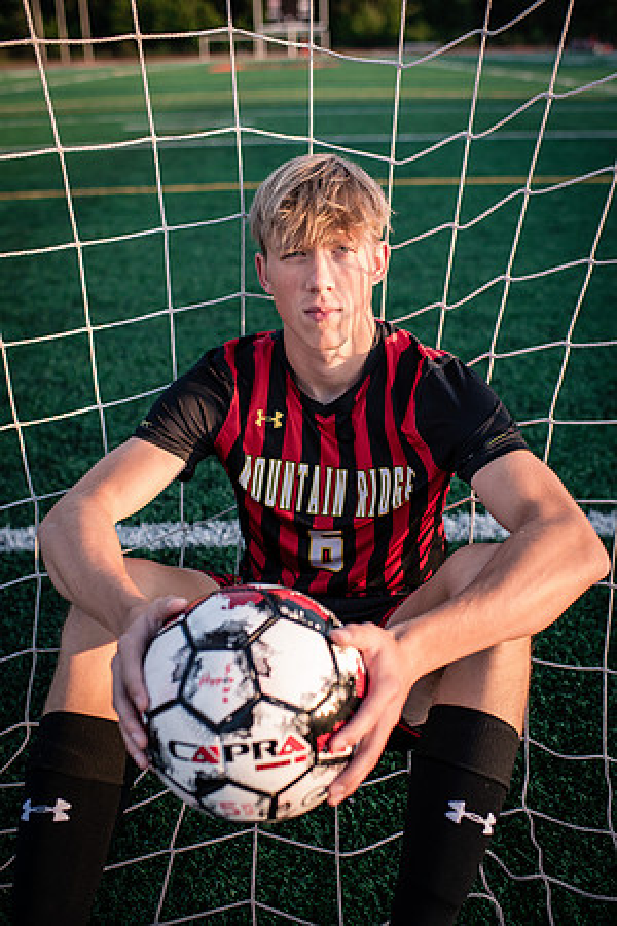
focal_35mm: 35
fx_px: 900
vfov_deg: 54.4
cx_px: 308
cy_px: 463
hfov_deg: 37.9
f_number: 2.8
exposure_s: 1/640
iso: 320
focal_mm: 35
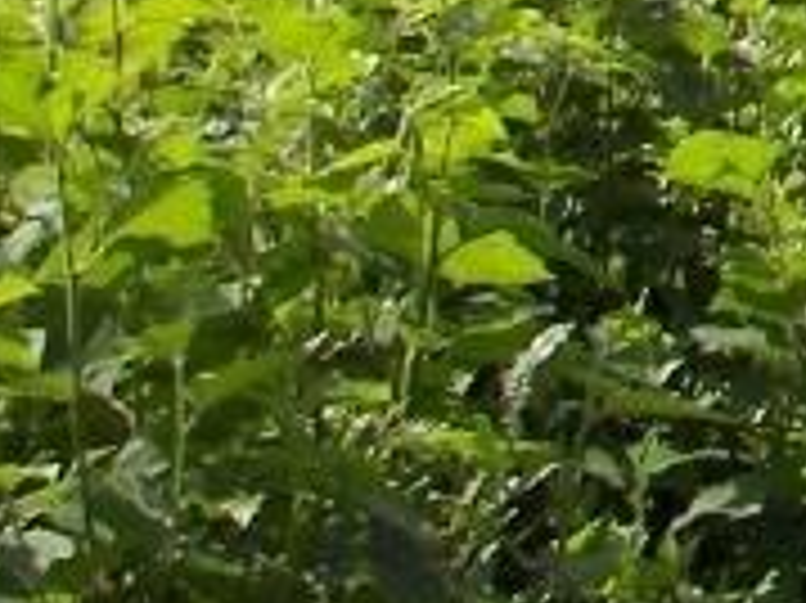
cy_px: -936
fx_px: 4793
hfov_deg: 8.9
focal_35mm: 206
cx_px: 1774
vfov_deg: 6.8
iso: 50
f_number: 2.8
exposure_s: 1/640
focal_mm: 6
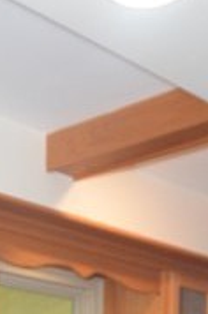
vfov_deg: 18.4
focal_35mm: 92
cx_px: -1
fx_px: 800
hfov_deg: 14.6
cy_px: 528
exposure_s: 1/60
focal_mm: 10
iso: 800
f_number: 4
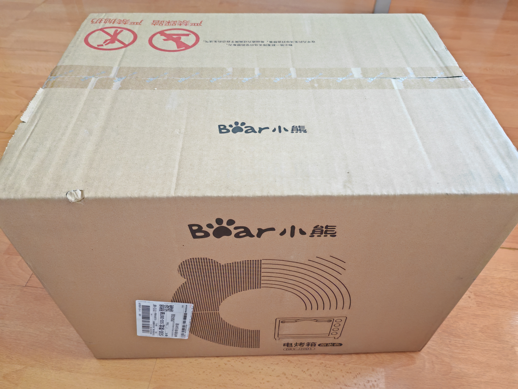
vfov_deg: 51.4
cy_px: 194
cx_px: 259
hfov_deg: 65.3
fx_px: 404
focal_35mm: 27
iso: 800
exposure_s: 1/33
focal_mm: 5.52
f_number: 1.95
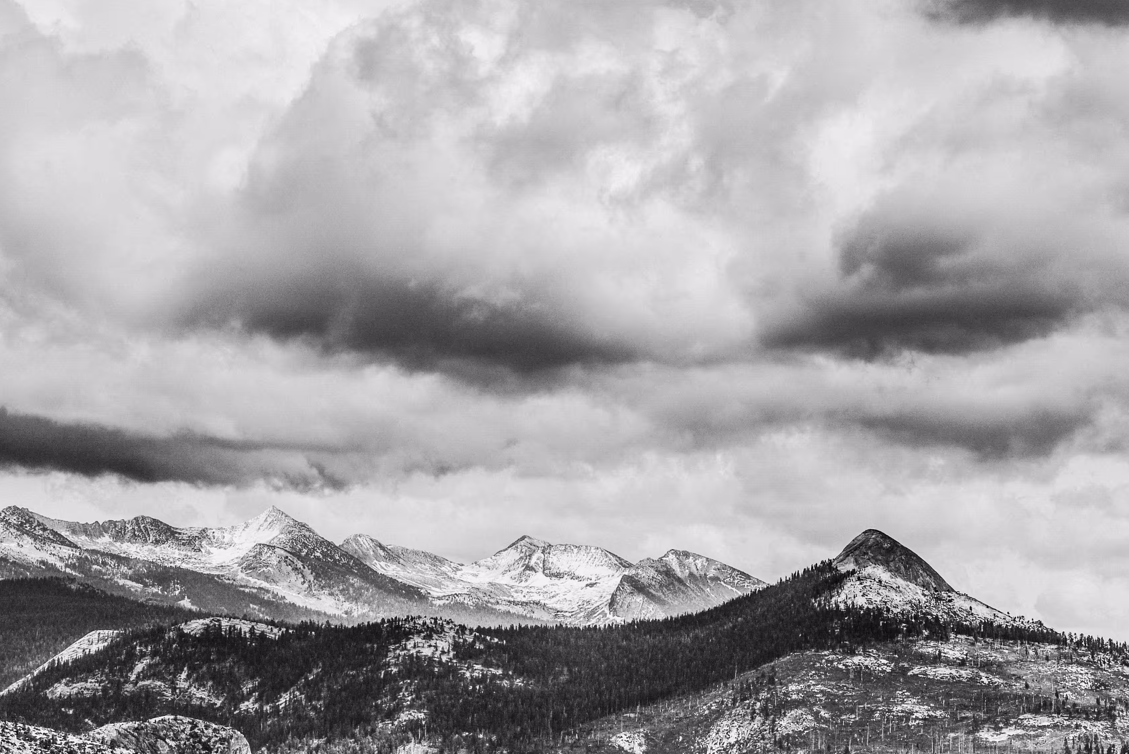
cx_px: 556
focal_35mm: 110
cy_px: 467
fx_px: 3451
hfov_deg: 18.6
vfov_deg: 12.5
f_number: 11
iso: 100
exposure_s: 1/640
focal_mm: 62
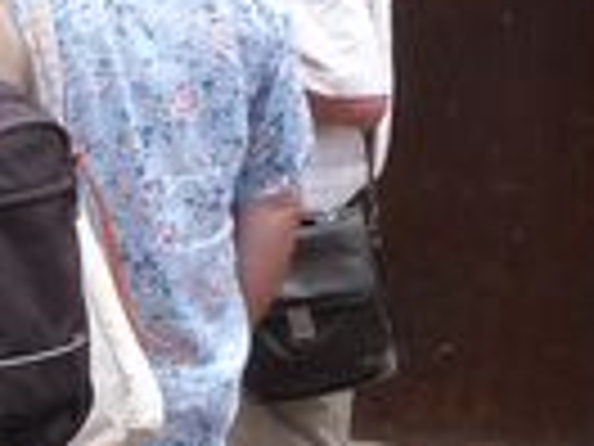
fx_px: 5388
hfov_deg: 6.2
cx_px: -508
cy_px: 279
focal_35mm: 314
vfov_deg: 4.7
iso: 100
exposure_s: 1/100
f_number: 4
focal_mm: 9.2
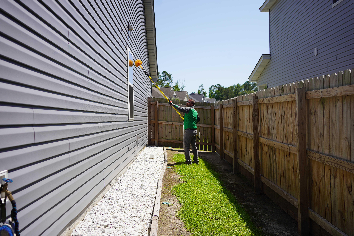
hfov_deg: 54.4
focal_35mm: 35
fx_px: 344
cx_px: 177
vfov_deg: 37.9
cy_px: 118
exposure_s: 1/640
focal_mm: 35
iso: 100
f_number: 5
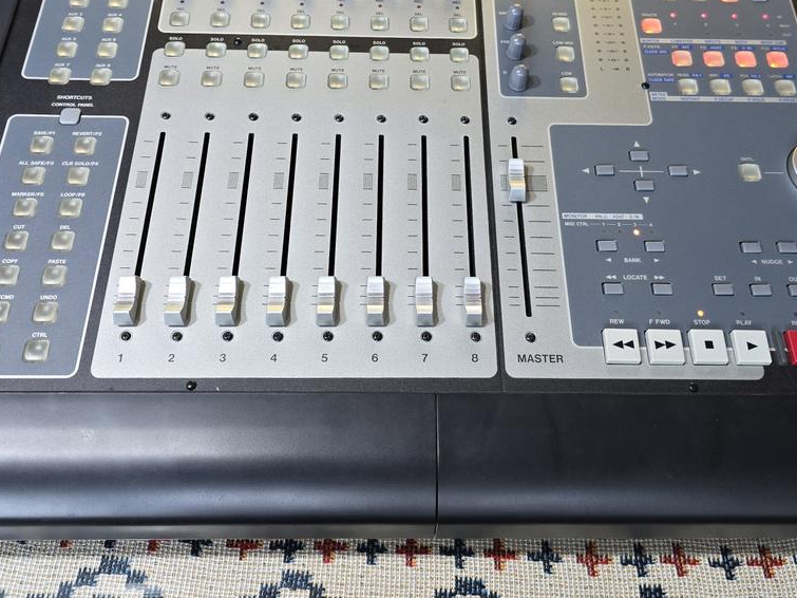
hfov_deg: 47.9
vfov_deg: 35.9
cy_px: 142
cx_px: 416
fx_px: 898
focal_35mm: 39
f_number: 1.7
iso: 320
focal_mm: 6.3
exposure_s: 1/120
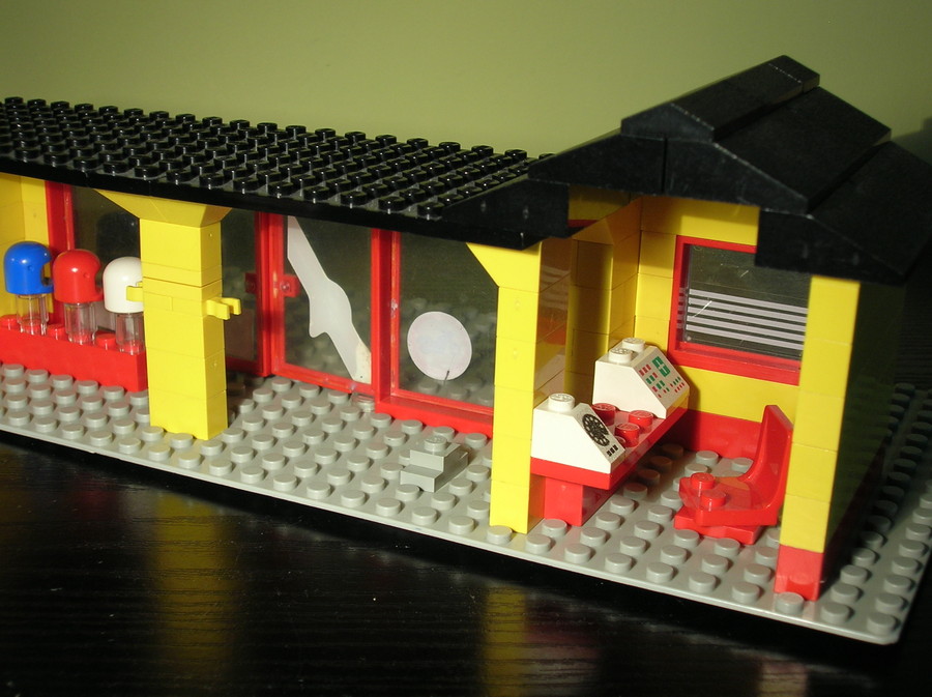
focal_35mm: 50
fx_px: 1345
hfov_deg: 38.2
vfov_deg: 29.1
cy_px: 348
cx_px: 466
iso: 50
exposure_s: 1/12.2
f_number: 3.3
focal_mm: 8.4
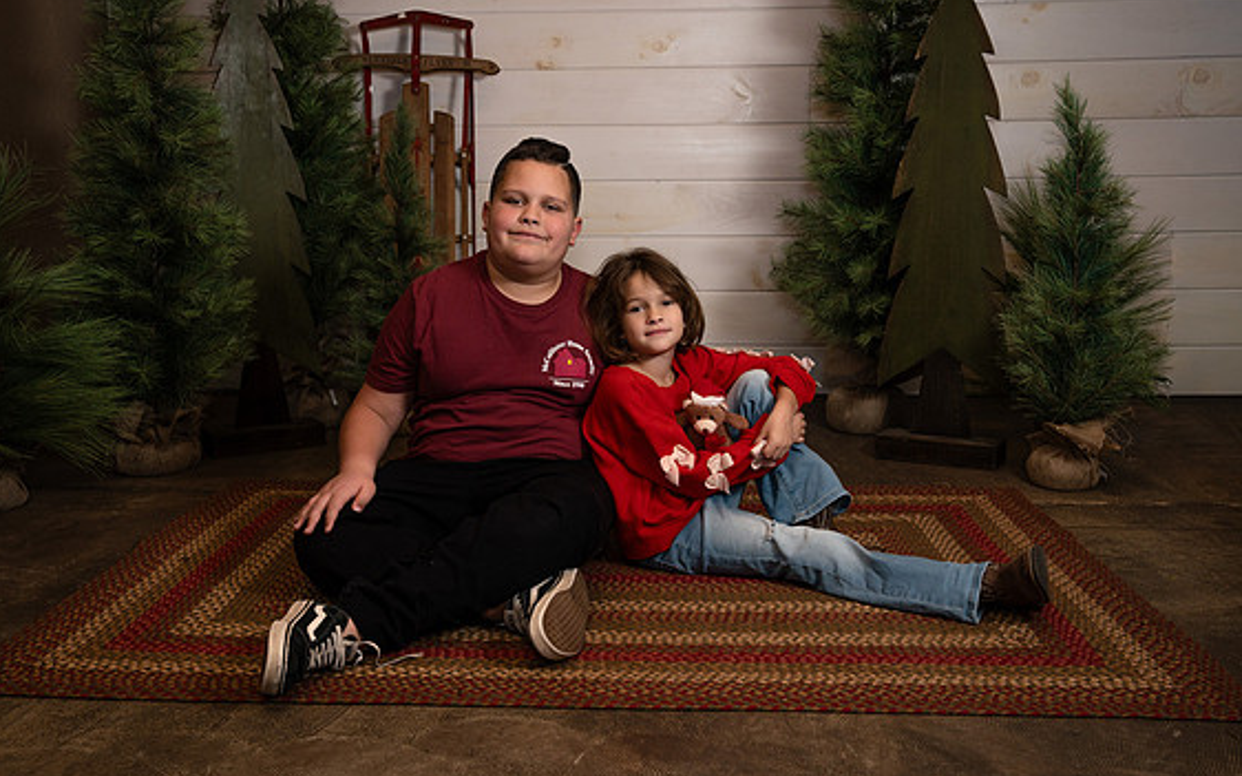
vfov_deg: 35.3
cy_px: 375
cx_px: 614
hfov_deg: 54.0
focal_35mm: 36
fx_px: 1218
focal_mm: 34
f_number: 6.3
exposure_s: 1/250
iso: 400
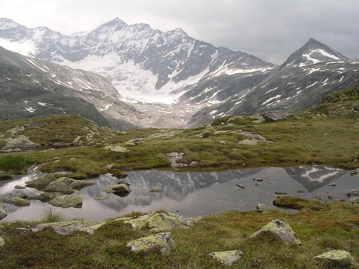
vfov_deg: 37.7
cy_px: 134
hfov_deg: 49.0
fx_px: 394
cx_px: 180
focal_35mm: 38
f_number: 5.6
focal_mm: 5.8
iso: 100
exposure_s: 1/321
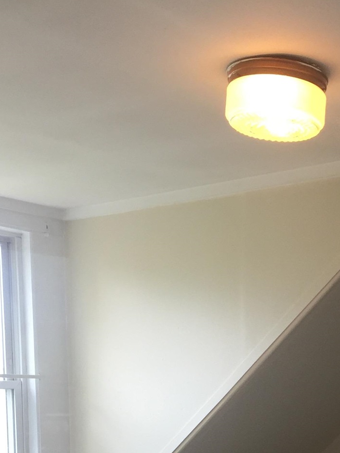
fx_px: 930
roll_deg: -0.5
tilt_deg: -8.2
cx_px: 296
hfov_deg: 20.4
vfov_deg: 24.7
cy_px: 546
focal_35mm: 71
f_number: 2.2
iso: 40
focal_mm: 4.15
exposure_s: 1/60
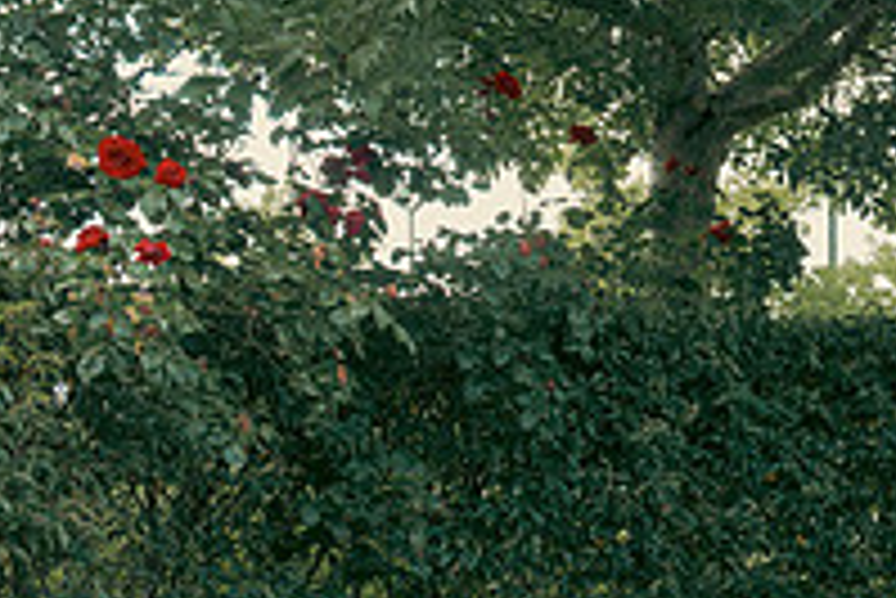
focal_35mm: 96
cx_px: 1225
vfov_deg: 14.1
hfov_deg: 19.3
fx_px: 2391
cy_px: 600
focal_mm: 33
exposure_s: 1/160
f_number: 5.6
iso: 500
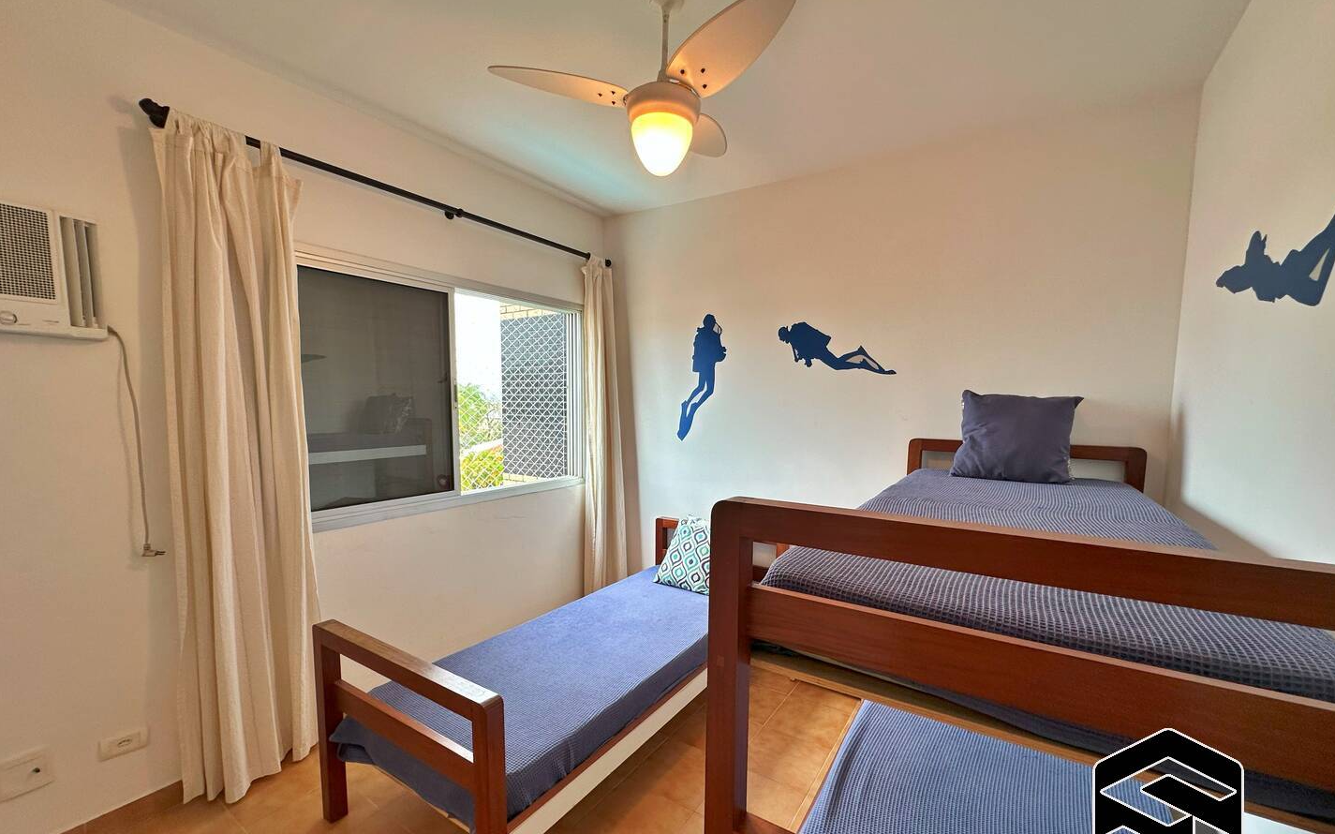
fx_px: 546
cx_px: 672
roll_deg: -0.7
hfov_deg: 101.5
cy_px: 455
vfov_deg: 74.6
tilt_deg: -5.5
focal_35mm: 15
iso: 64
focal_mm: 2.22
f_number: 2.2
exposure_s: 1/120
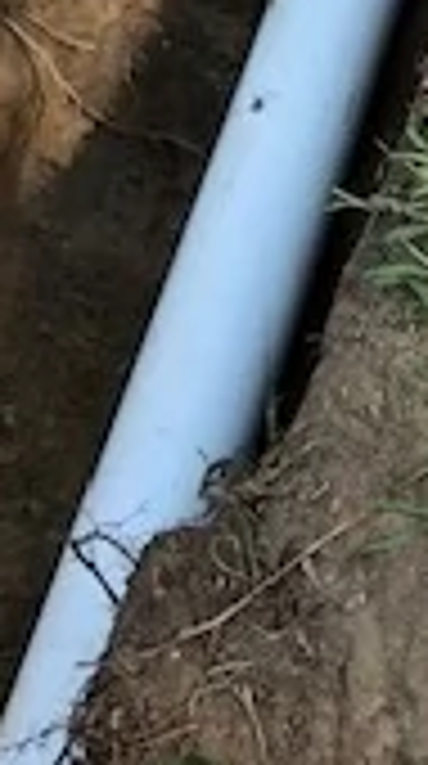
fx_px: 2332
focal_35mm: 115
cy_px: -238
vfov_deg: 17.5
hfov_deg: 10.5
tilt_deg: -52.6
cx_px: 270
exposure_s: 1/120
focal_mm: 3.99
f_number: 1.8
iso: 25
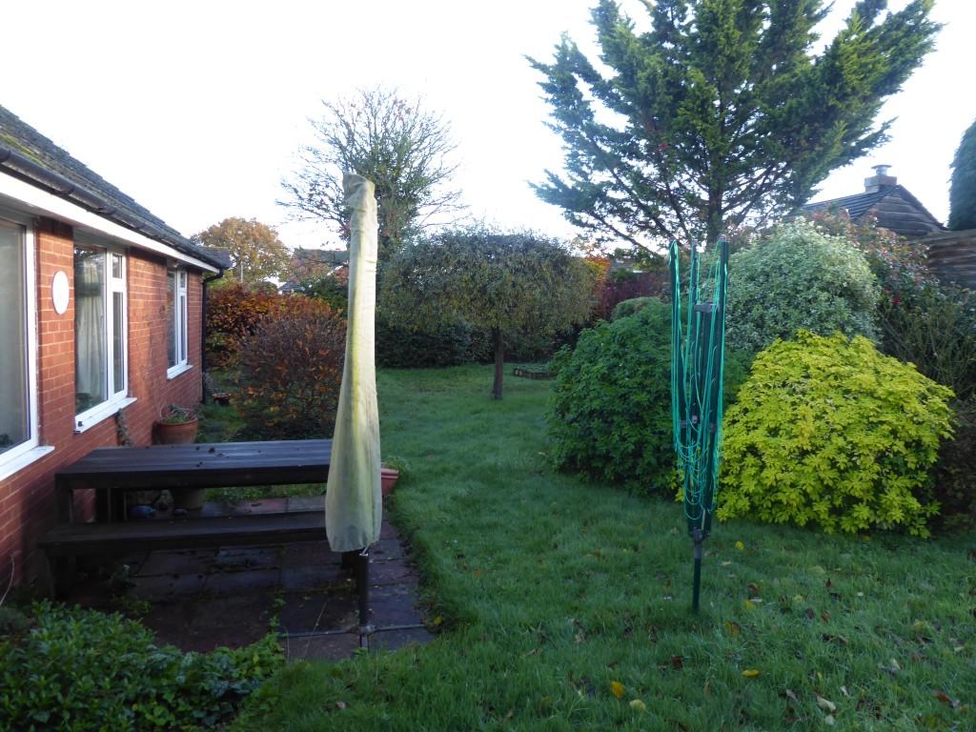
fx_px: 705
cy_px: 366
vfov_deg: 54.9
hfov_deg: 69.4
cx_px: 488
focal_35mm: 25
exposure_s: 1/60
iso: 100
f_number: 3.3
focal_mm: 4.3
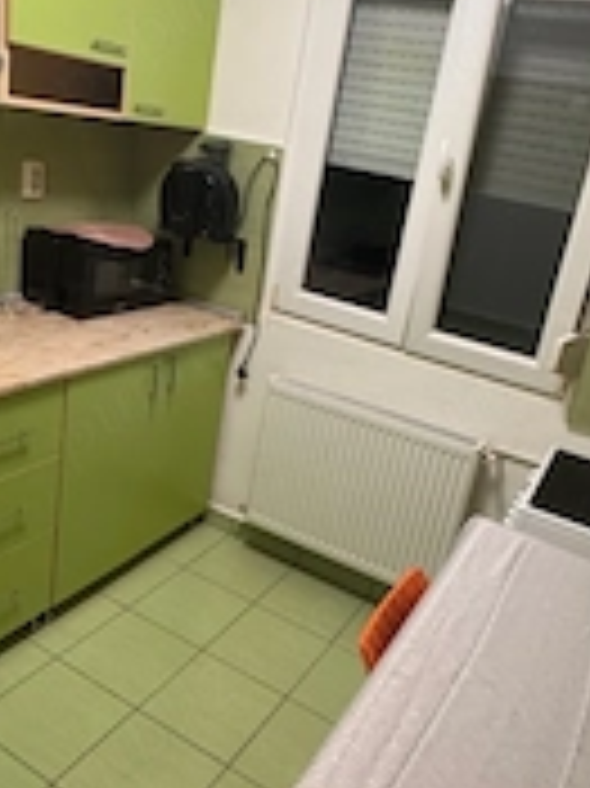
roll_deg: -10.3
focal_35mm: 32
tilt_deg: -21.4
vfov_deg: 56.8
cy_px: 405
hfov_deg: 44.1
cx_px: 288
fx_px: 728
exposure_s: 1/73
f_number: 2.2
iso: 320
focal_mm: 2.22
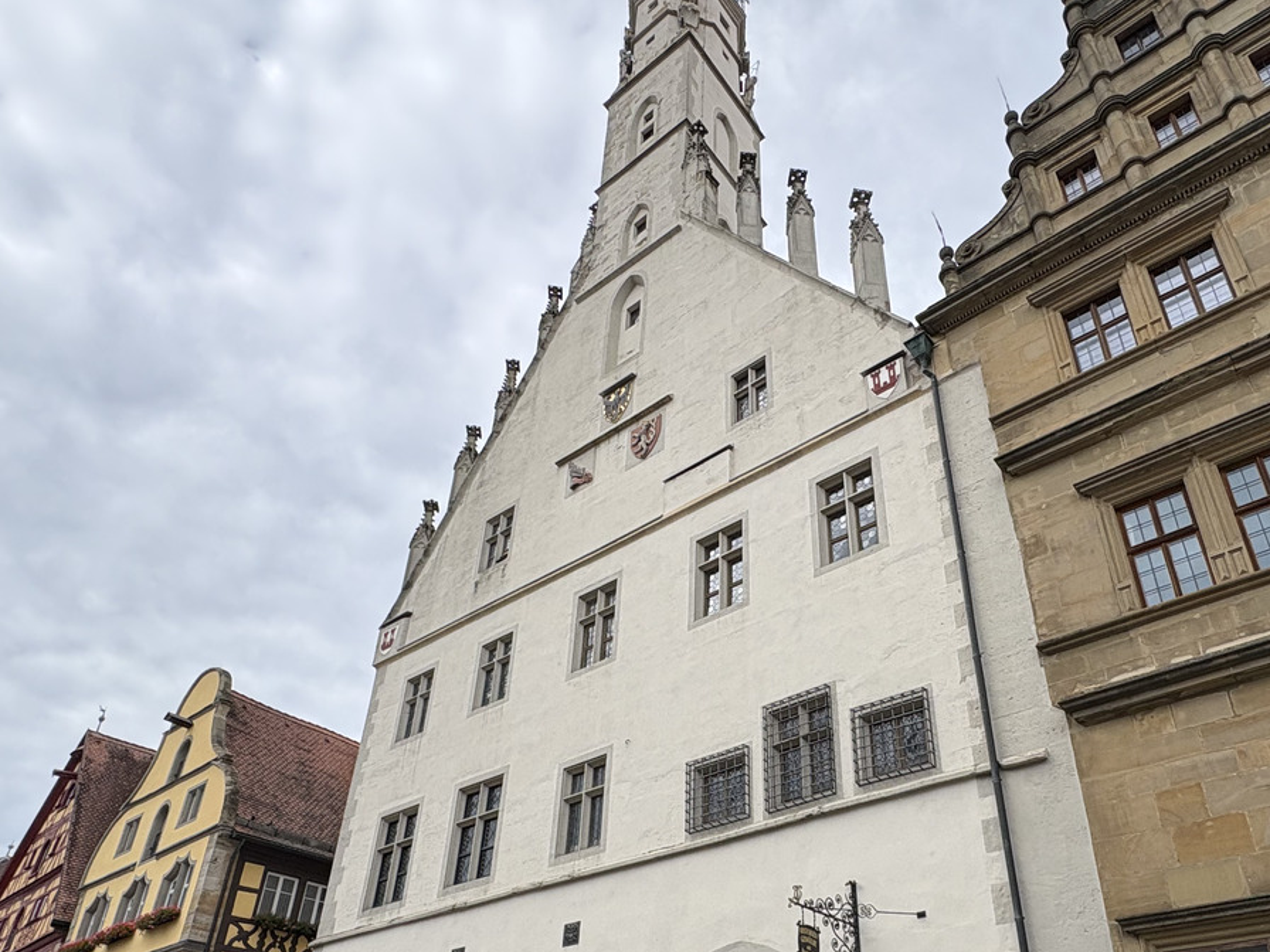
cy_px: 679
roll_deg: +1.7
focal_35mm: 25
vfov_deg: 53.1
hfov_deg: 68.8
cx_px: 748
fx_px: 917
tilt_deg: +30.5
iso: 50
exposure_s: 1/1217
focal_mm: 2.22
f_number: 2.2
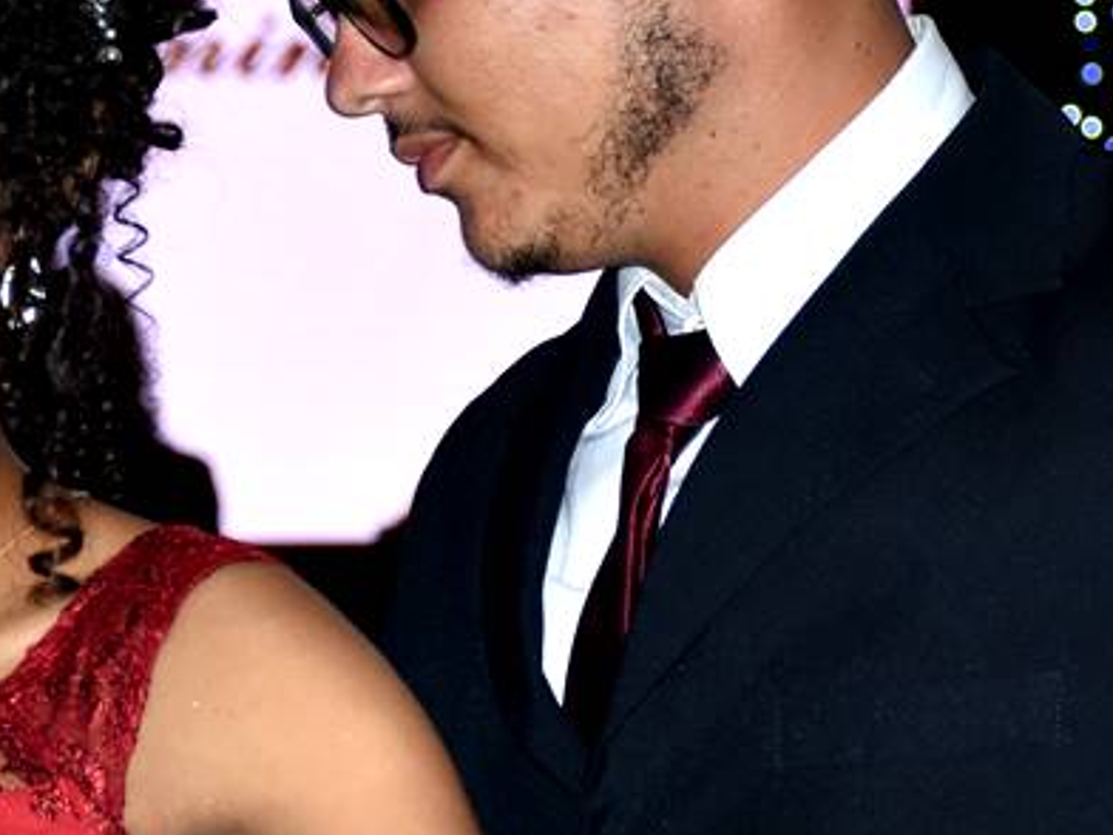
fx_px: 7106
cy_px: 497
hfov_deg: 8.9
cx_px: 284
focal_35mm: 221
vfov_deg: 6.7
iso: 800
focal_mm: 50
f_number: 4.8
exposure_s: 1/100
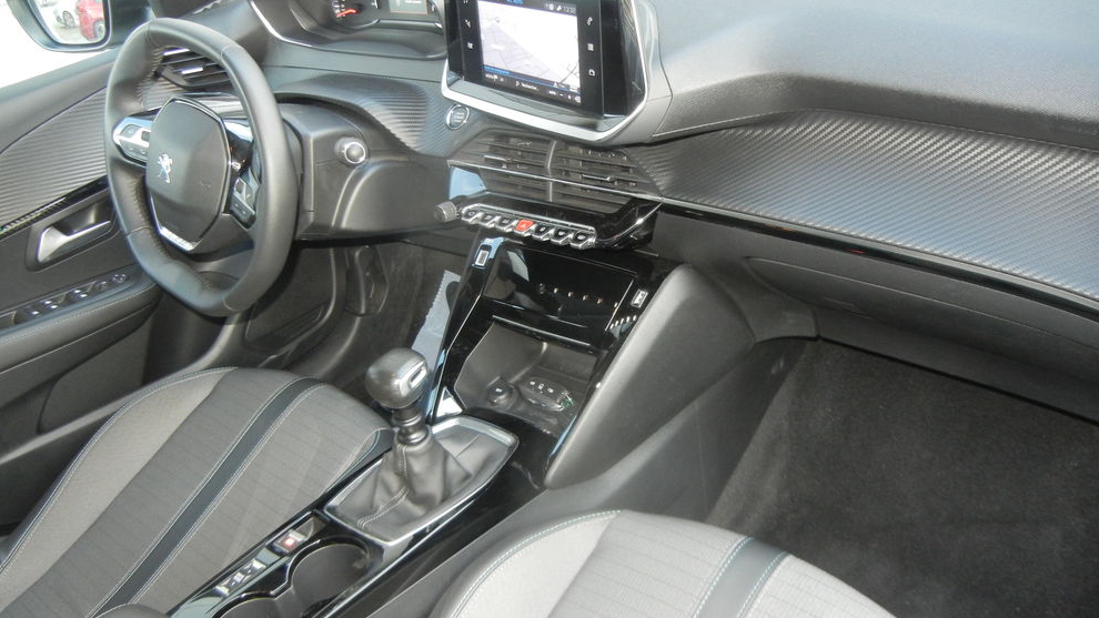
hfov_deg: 59.5
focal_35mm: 33
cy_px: 353
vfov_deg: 35.6
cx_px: 554
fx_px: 962
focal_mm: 5.4
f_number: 3.5
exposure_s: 1/30
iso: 403
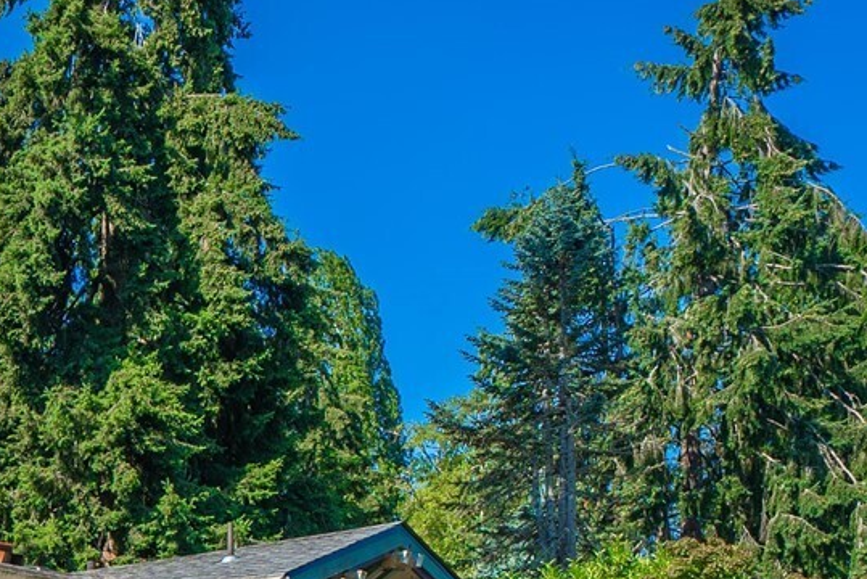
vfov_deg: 18.8
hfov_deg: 27.2
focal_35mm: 66
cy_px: 804
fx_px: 1590
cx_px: -150
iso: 80
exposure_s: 1/160
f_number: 7.1
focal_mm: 21
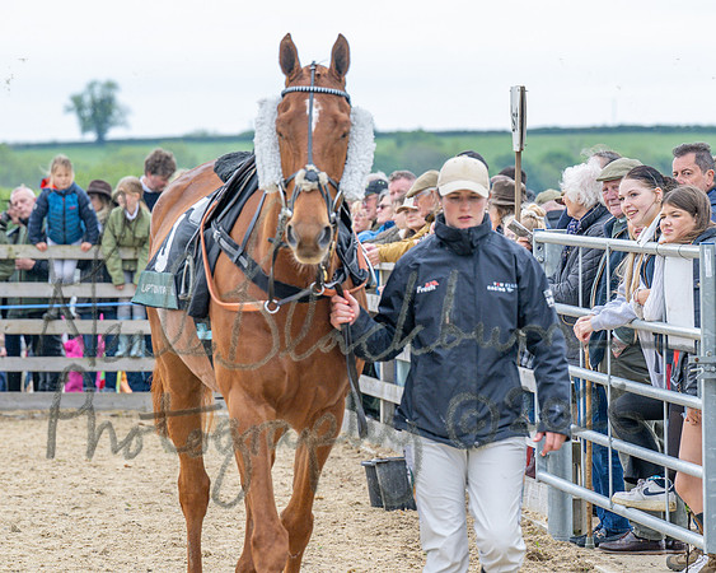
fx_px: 5101
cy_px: 267
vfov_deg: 6.4
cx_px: 451
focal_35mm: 241
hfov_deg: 8.0
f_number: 4.5
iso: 400
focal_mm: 120
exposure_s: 1/640
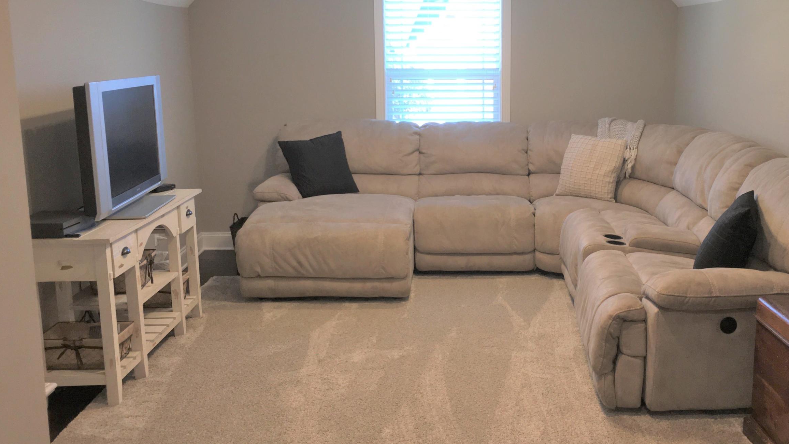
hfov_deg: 48.9
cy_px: 220
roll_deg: +0.3
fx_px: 858
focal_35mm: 41
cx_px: 492
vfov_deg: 29.0
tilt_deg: -10.8
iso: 32
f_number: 2.2
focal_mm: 4.15
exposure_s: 1/30
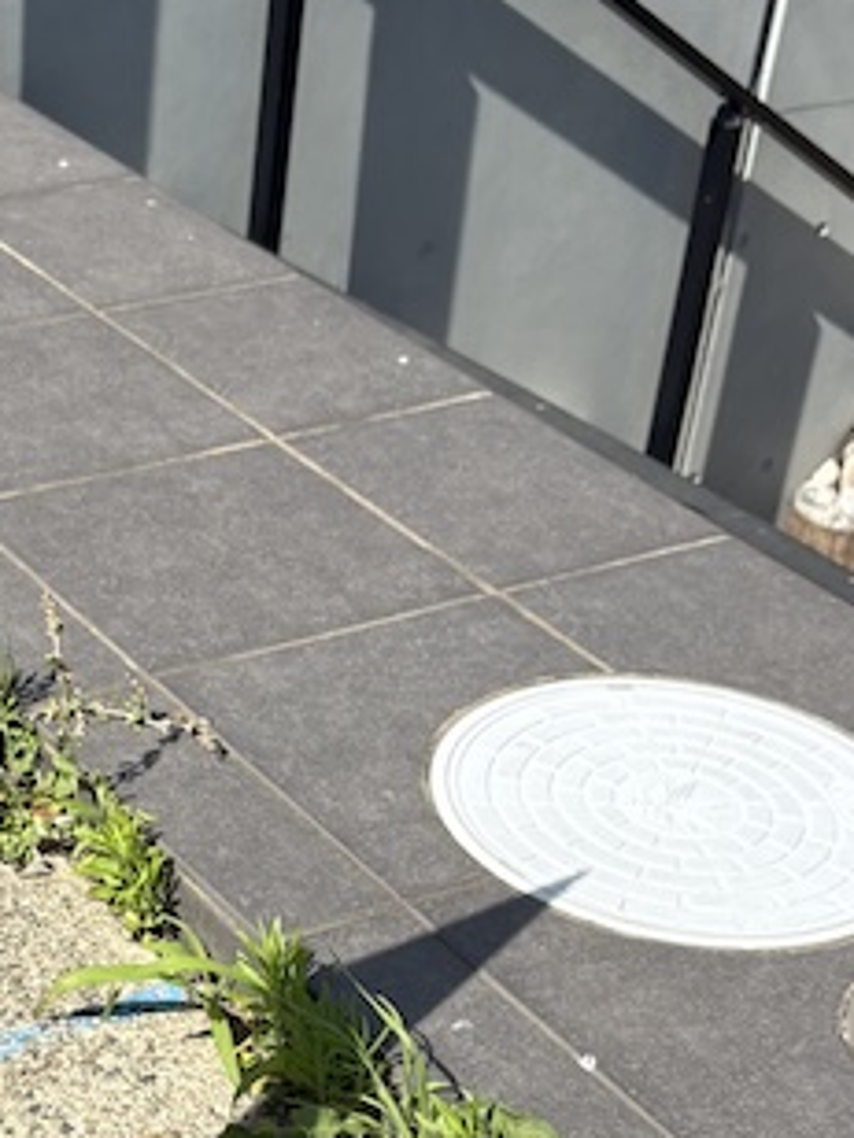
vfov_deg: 26.6
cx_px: -26
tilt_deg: -32.8
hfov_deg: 19.8
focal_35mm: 72
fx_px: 2368
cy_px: 900
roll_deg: -2.6
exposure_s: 1/2865
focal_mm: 5.96
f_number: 1.6
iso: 50
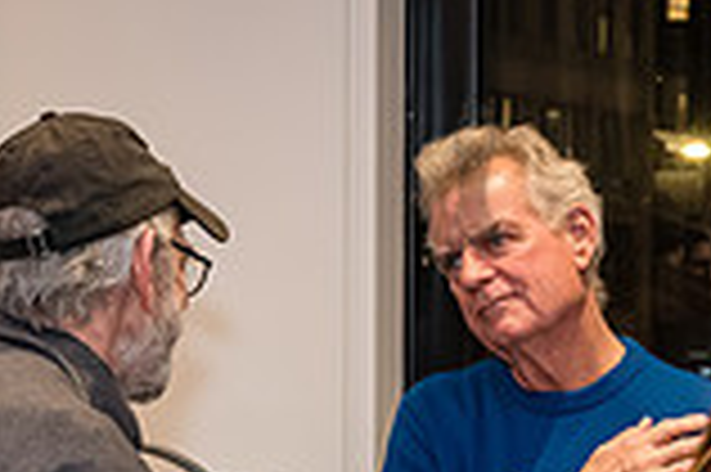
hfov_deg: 14.0
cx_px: 289
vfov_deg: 9.2
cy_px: 590
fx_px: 2900
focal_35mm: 147
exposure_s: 1/200
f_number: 5
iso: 6400
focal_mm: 35
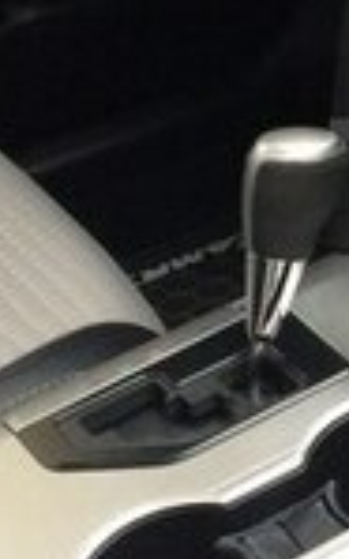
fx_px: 2072
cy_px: 174
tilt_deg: -32.8
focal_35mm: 136
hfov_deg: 9.0
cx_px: 713
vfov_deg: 15.3
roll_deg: -1.4
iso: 64
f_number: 2.2
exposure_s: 1/33
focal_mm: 4.15
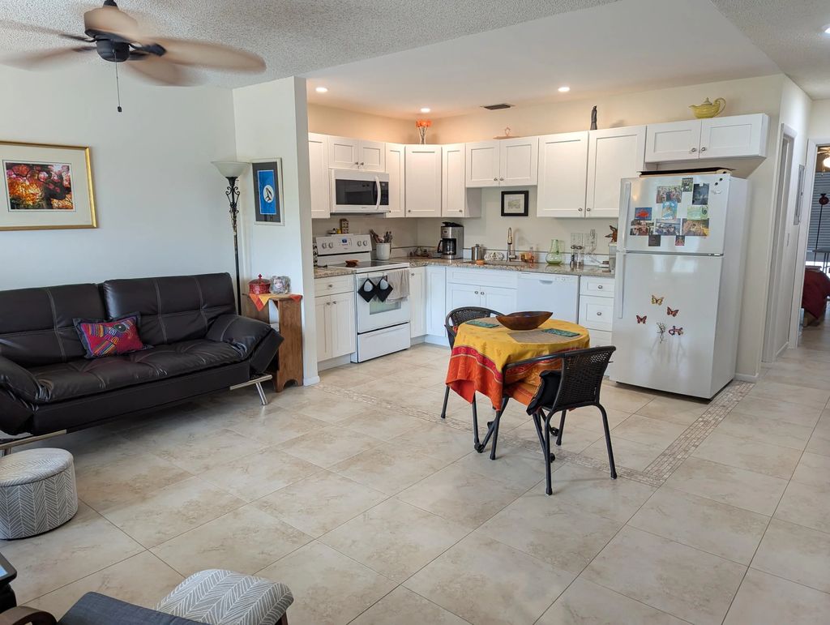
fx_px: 576
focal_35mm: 24
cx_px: 415
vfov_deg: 56.9
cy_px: 312
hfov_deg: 71.5
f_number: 1.85
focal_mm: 6.81
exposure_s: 1/40
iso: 57
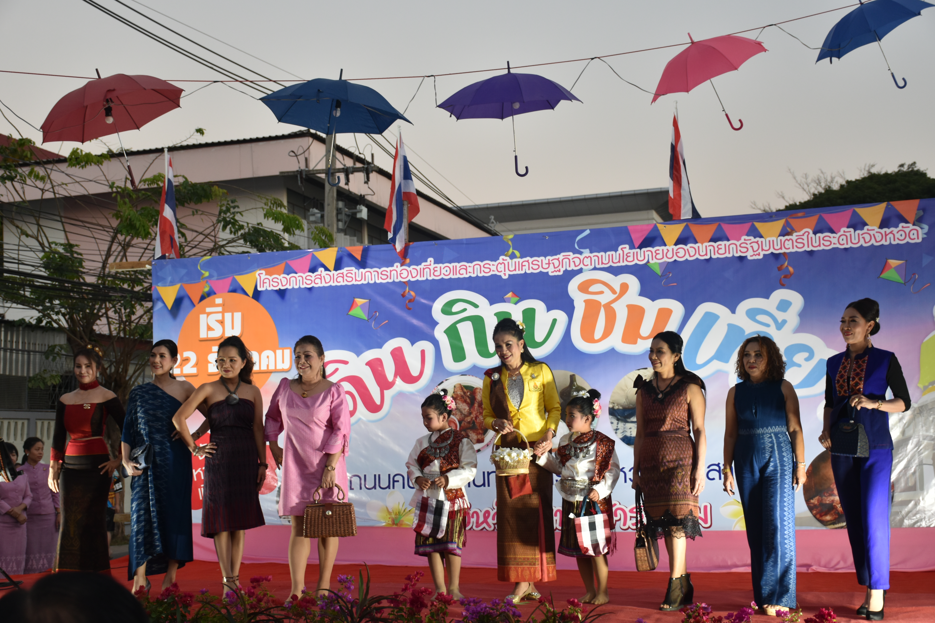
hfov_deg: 37.9
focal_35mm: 52
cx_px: 468
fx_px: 1363
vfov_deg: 25.8
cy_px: 312
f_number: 4.2
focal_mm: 35
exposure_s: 1/80
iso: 400
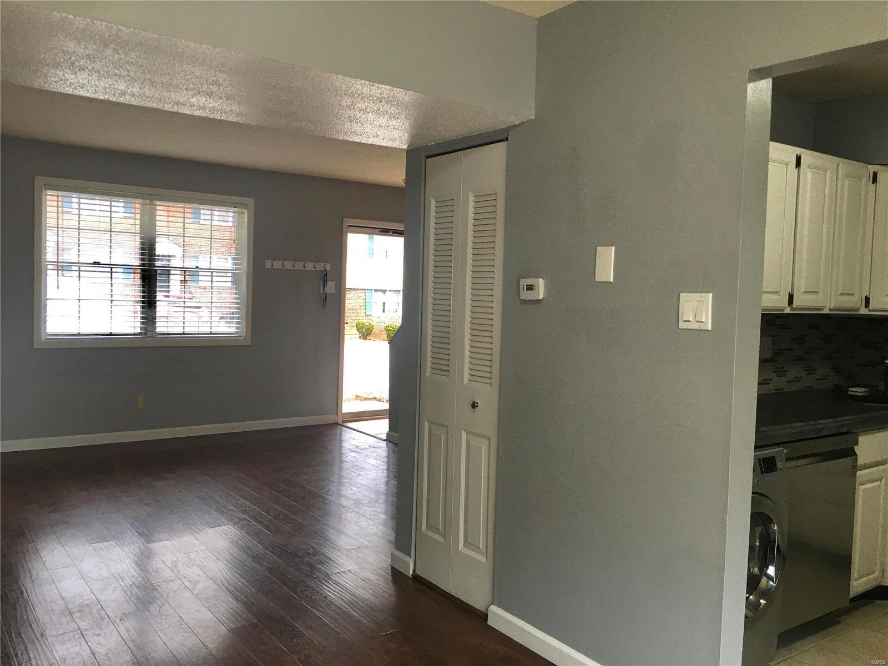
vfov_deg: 48.2
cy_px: 333
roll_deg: -1.9
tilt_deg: -1.3
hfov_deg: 61.7
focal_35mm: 29
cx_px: 444
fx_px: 744
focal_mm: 4.15
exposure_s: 1/30
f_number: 2.2
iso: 32
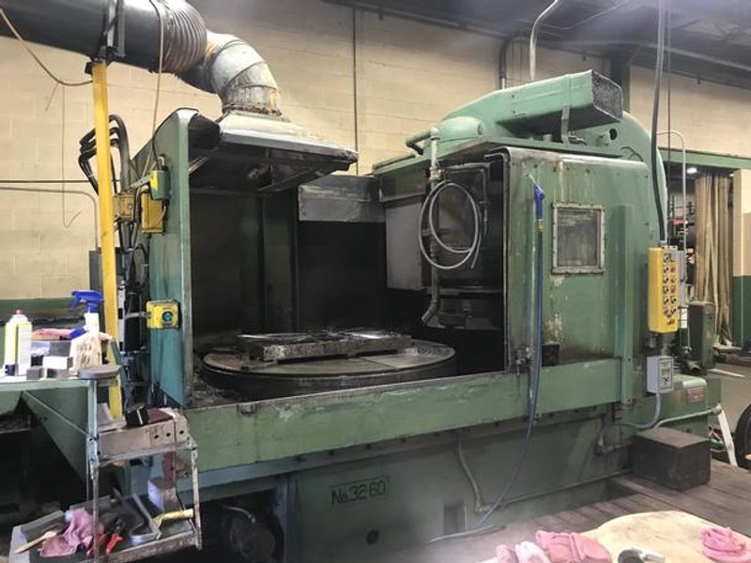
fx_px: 607
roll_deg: +0.2
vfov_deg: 49.7
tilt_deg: -0.4
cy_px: 282
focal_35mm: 28
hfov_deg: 63.4
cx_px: 376
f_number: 1.8
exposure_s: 1/15
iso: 40
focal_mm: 3.99
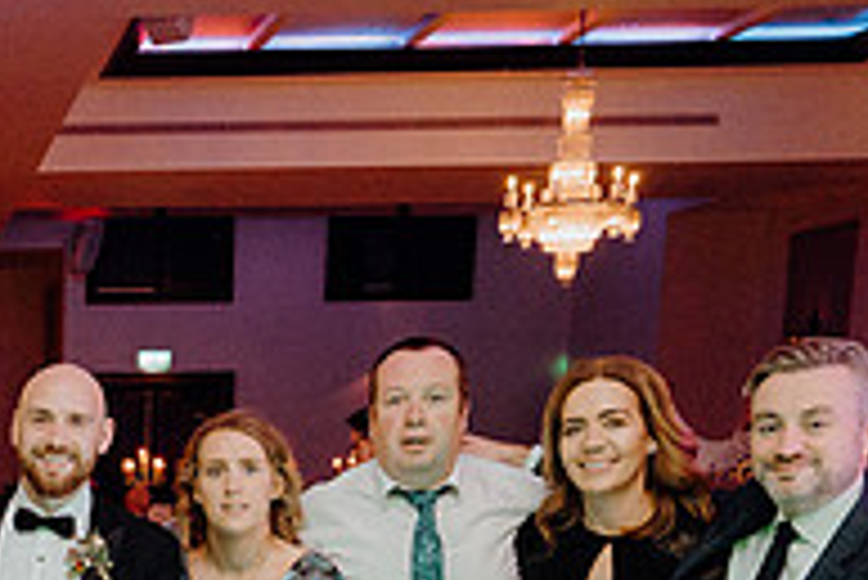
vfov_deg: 17.6
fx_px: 1737
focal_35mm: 72
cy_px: 785
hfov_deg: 25.2
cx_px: -180
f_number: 3.5
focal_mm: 24
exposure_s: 1/160
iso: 2500
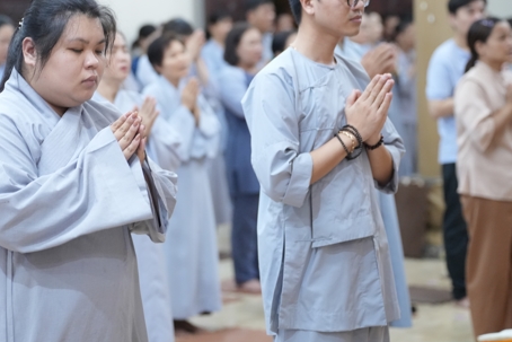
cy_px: 120
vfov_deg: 11.1
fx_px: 1750
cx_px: 164
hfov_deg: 16.6
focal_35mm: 123
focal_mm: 86
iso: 5000
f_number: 2.8
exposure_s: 1/100
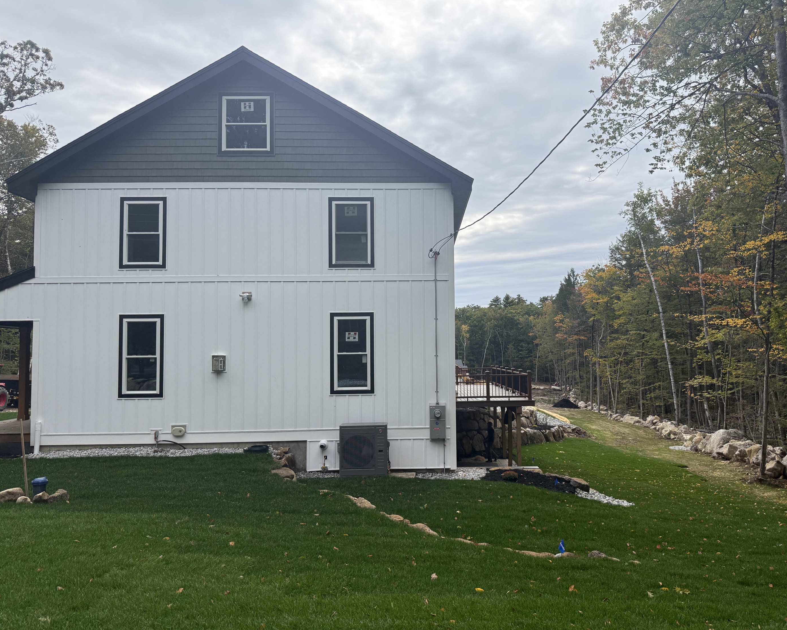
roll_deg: +0.9
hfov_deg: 65.9
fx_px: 606
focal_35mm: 26
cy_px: 323
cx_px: 430
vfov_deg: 54.9
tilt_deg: +3.2
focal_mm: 6.76
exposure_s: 1/5319
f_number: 1.78
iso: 125
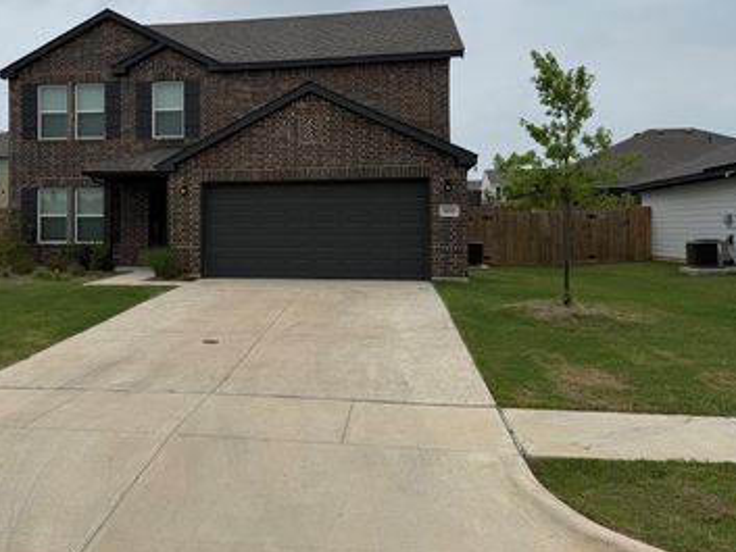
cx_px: 238
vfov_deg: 41.6
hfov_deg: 52.8
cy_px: 218
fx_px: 723
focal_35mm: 34
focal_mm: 6.76
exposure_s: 1/7353
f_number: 1.78
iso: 80
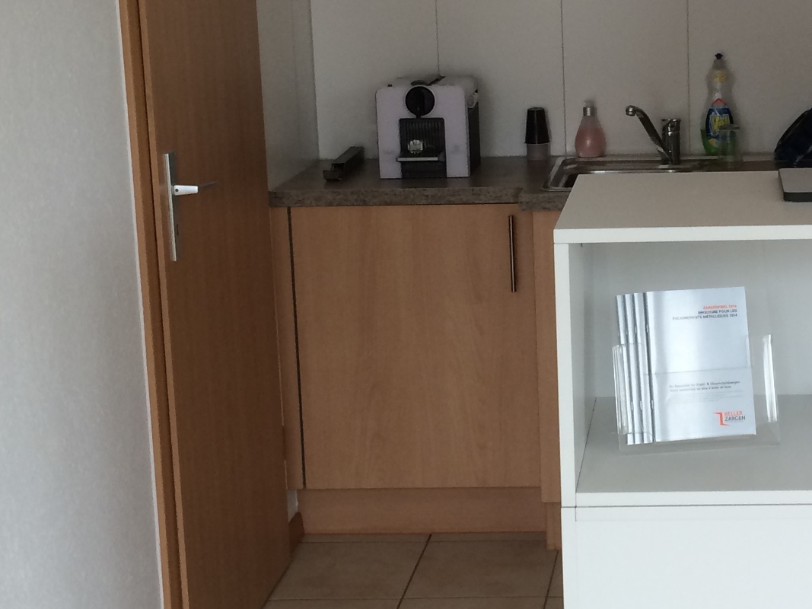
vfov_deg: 20.3
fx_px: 1689
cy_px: 185
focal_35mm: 72
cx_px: 653
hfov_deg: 26.5
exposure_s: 1/40
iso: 40
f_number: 2.2
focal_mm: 4.12
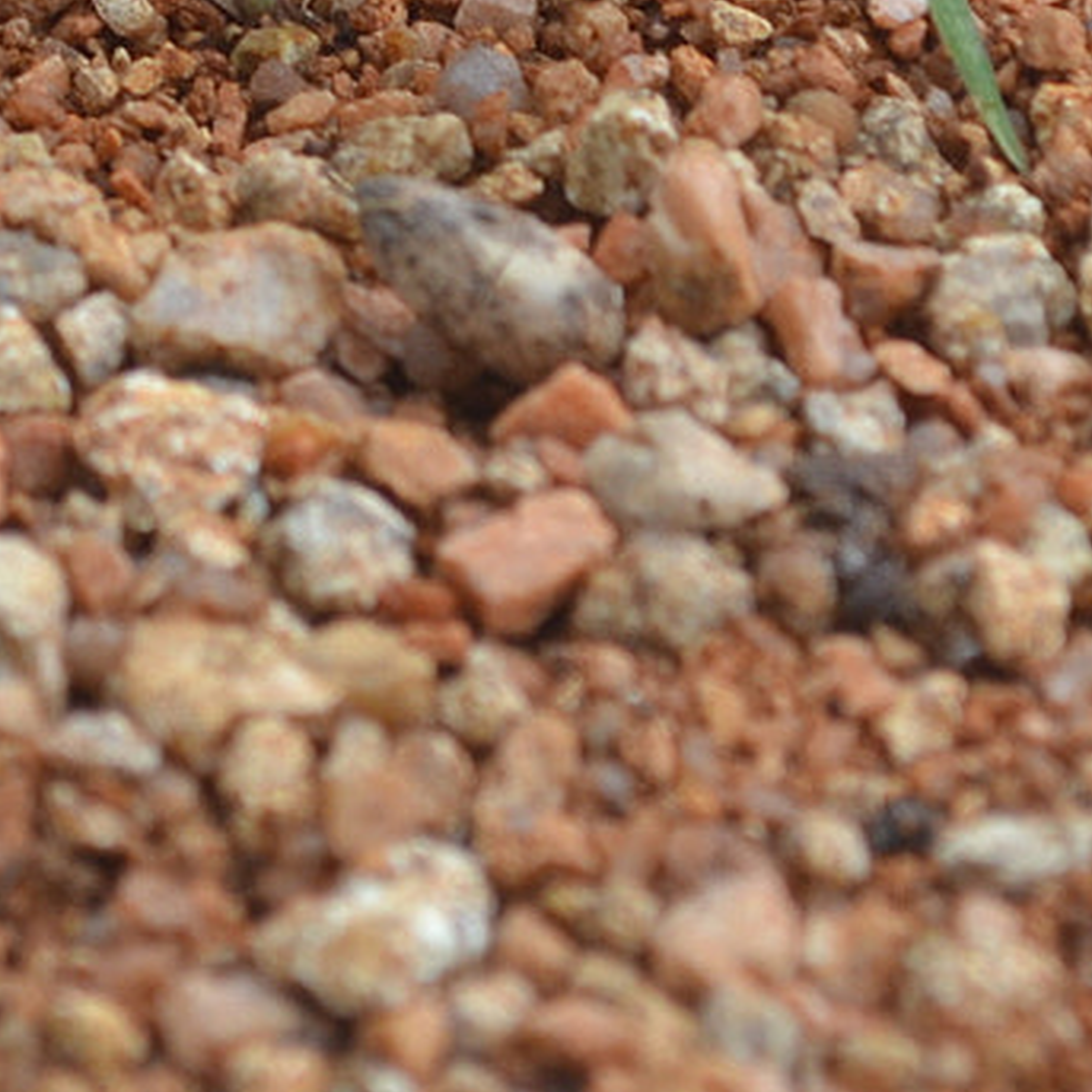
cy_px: -500
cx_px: 252
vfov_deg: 5.3
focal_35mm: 327
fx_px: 11670
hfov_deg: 5.4
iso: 180
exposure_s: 1/125
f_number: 5.6
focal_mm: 55
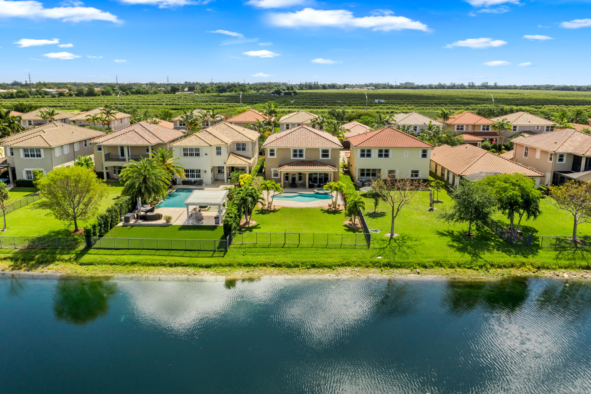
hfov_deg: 65.5
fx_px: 459
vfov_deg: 46.4
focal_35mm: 28
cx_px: 296
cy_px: 197
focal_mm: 10.26
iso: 200
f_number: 7.1
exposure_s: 1/400
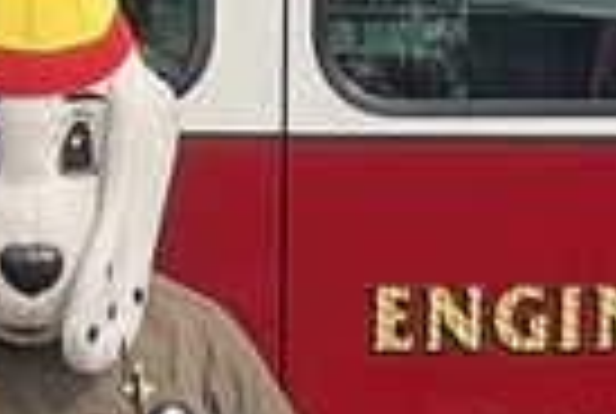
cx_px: 148
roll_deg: -0.2
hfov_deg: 9.1
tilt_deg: -10.1
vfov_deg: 5.8
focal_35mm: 225
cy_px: 1076
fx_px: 3858
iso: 16
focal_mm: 3
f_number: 1.8
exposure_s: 1/855
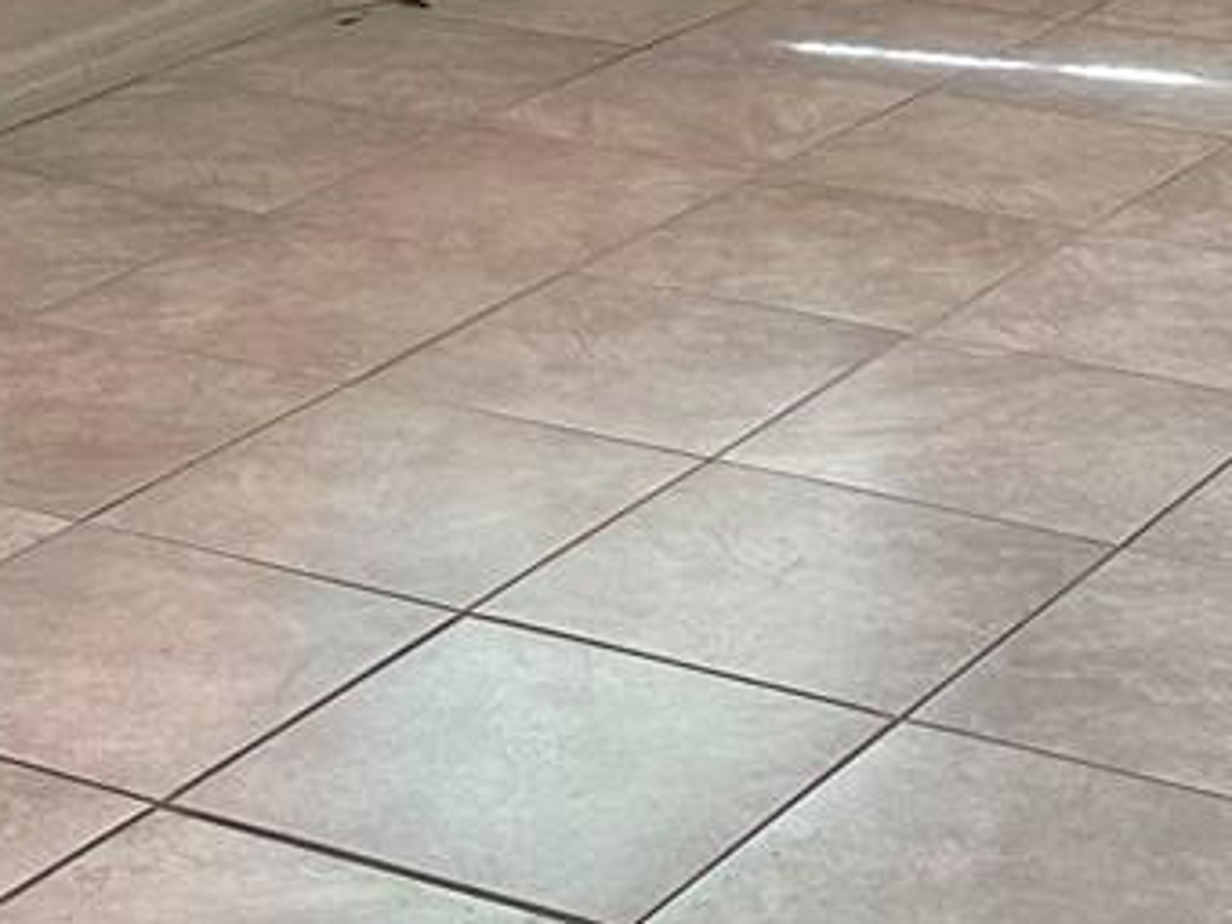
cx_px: 536
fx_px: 4022
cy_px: -714
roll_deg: +0.3
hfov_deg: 17.4
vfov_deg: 12.1
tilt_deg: -3.7
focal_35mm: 113
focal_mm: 6.86
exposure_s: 1/120
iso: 125
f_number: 1.78
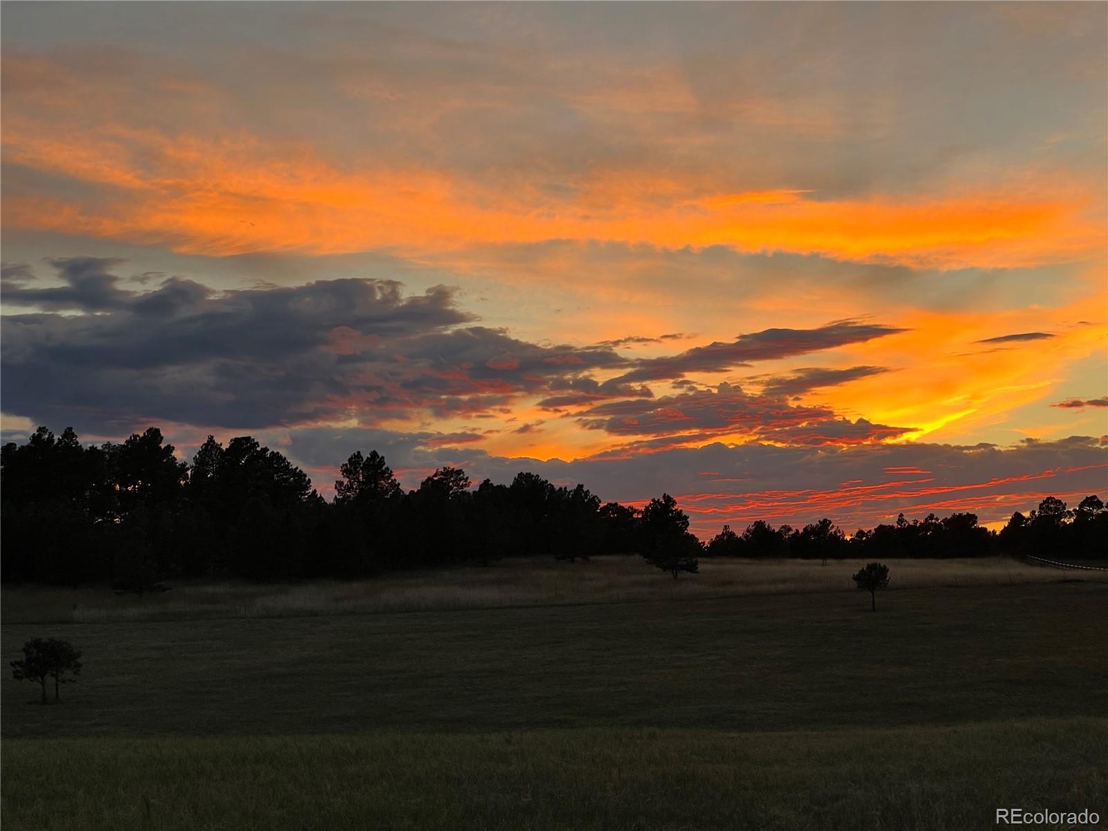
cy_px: 416
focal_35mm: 77
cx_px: 554
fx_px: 2465
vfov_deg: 19.1
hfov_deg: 25.3
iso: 32
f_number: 2.8
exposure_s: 1/99
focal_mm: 9
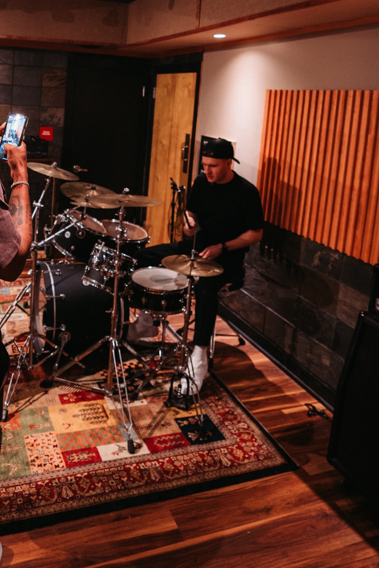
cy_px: 140
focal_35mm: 29
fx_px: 458
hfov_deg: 43.4
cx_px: 90
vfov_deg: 60.1
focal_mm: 16
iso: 2000
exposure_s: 1/60
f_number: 2.8
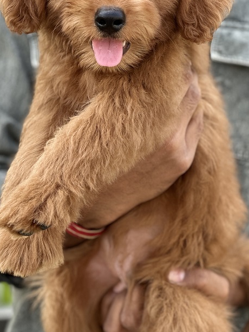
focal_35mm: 134
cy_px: 152
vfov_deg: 14.7
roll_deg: +0.0
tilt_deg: -6.6
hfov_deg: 11.1
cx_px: 126
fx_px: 1285
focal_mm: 9
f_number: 2.8
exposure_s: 1/121
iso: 40
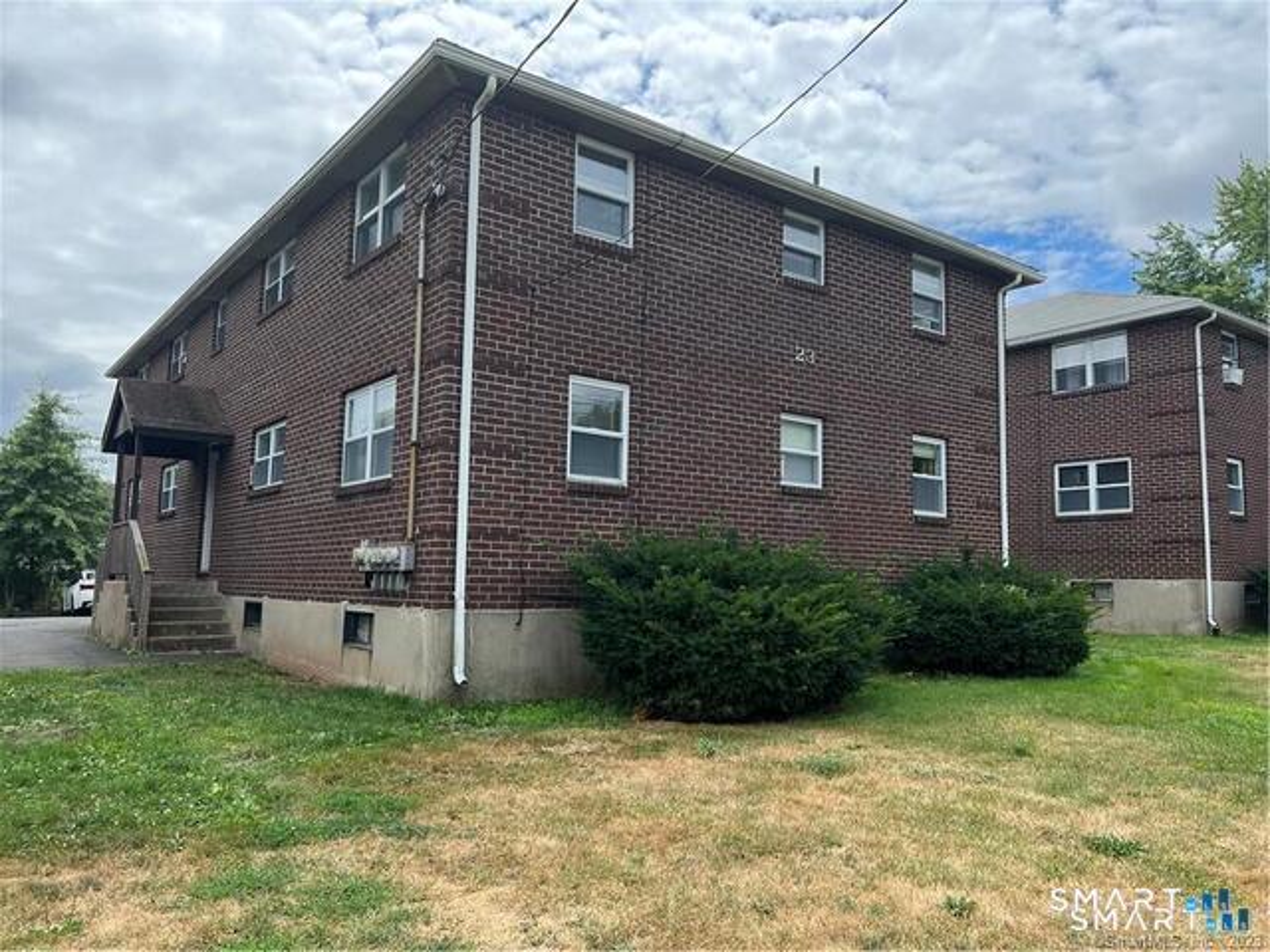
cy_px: 476
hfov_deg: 67.3
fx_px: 954
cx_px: 635
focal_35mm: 26
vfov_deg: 53.1
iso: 50
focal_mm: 5.7
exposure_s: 1/2165
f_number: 1.5
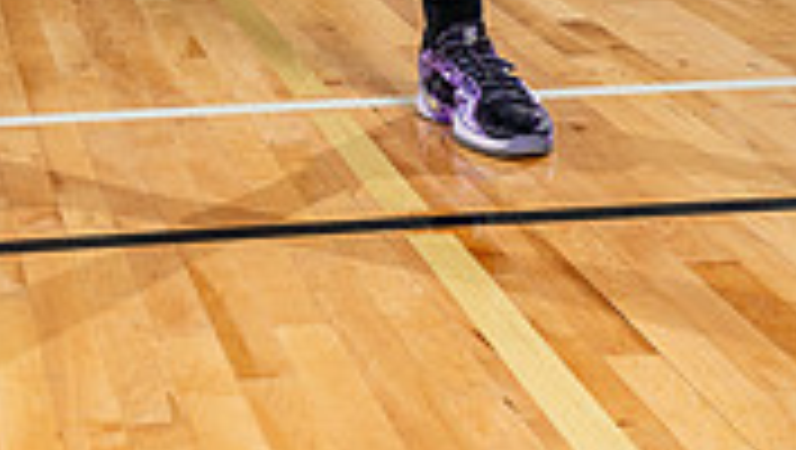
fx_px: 2472
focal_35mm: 117
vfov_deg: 9.6
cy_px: -500
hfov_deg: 18.1
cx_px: 162
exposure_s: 1/250
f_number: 5.6
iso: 200
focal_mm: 44
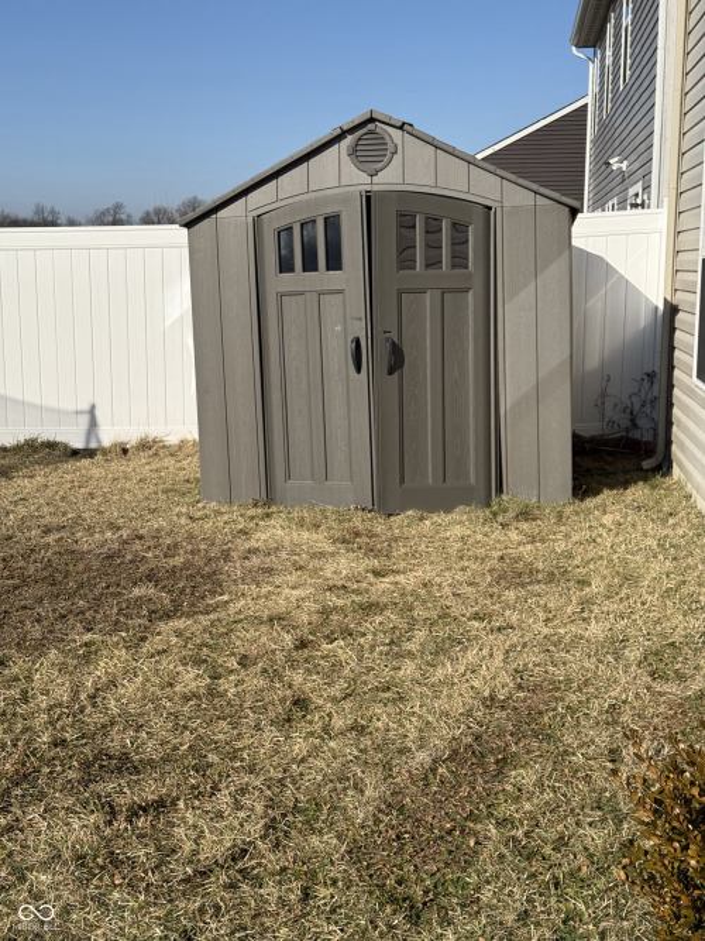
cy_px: 470
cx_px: 352
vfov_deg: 39.7
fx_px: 1304
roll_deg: +1.1
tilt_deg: -7.4
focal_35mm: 48
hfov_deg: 30.3
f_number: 1.78
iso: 64
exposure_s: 1/7143
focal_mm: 6.76
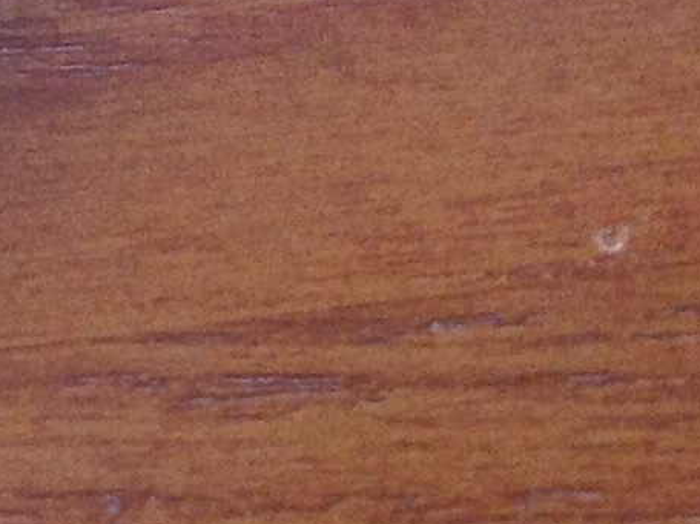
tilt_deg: -58.1
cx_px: -1133
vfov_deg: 7.2
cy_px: -463
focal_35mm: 199
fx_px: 4020
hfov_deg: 8.8
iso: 80
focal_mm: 4.28
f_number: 2.4
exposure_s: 1/120
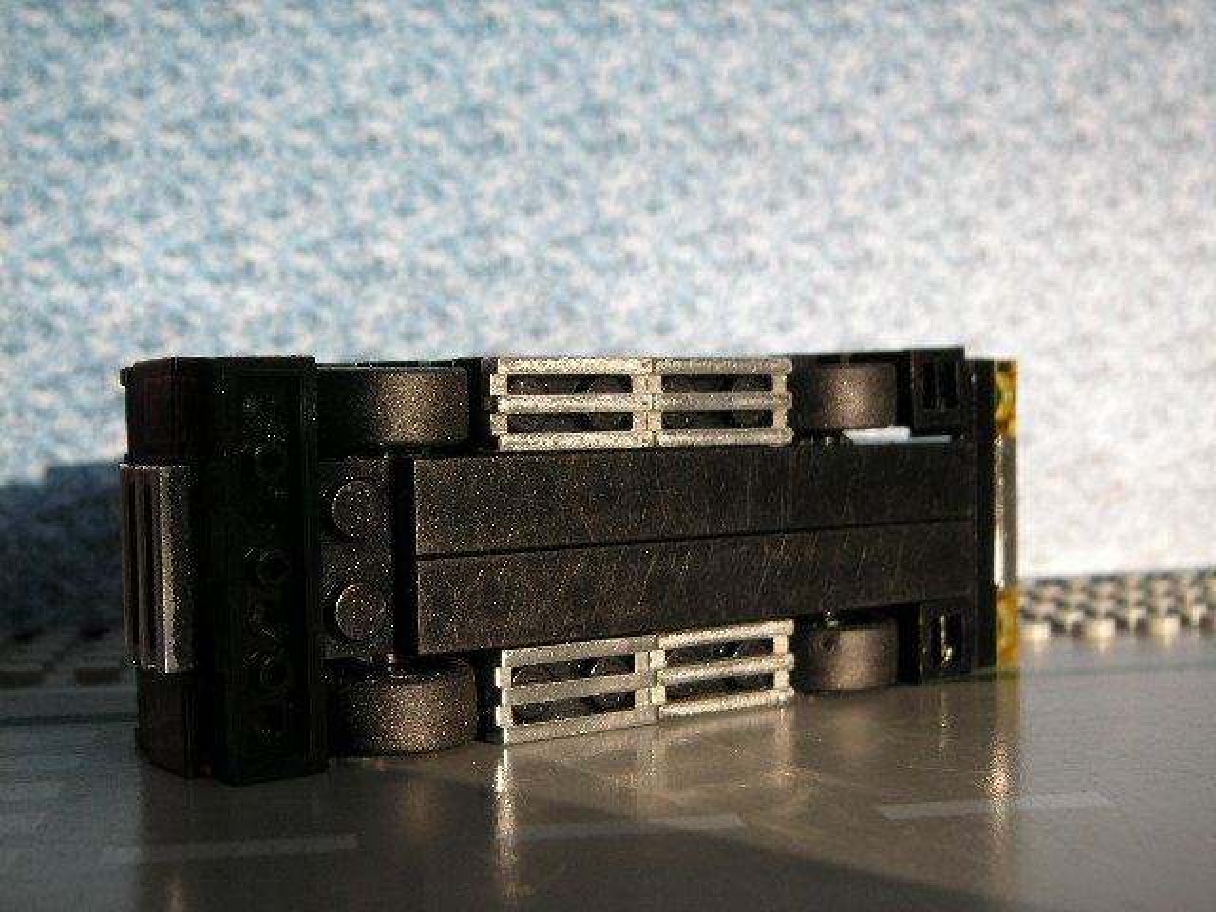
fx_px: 1651
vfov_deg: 30.9
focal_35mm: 47
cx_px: 608
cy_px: 456
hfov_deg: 40.4
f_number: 3.6
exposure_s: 1/90
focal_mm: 7.7
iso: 50
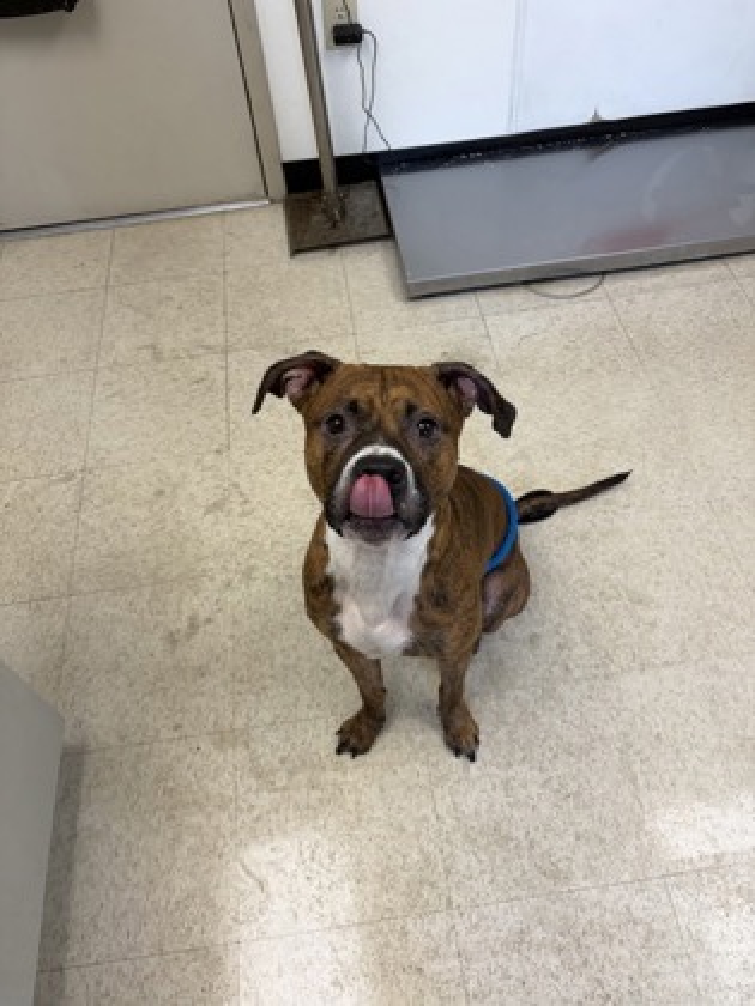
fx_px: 756
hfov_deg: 53.1
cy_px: 503
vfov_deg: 67.3
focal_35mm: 26
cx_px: 378
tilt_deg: -52.3
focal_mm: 5.96
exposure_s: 1/120
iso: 80
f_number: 1.6
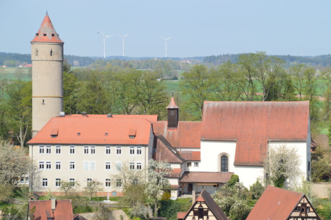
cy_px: 110
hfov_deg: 13.7
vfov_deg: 9.1
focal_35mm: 150
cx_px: 166
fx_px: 1378
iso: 360
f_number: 11
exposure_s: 1/500
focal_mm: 100
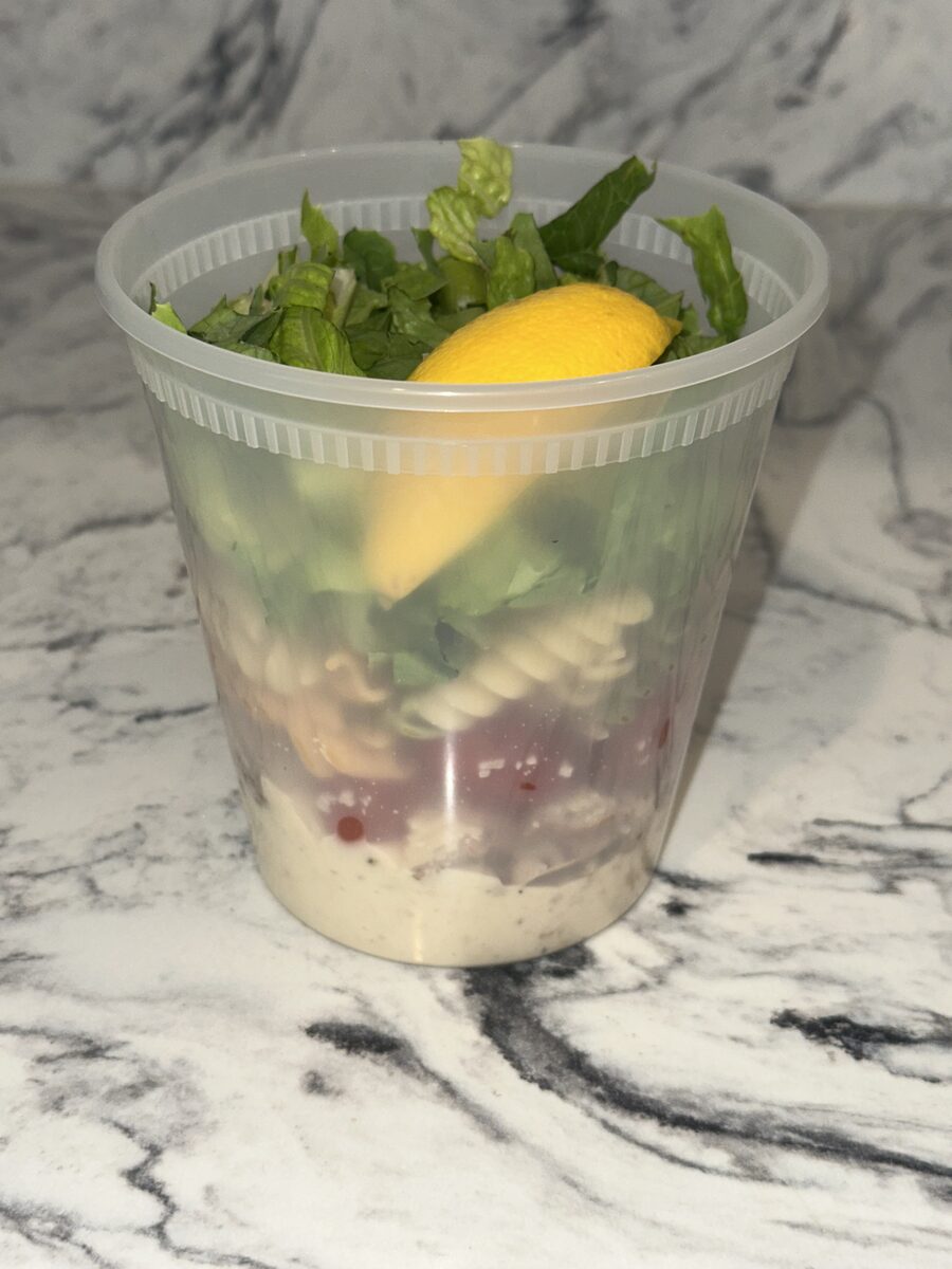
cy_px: 634
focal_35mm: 48
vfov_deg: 39.7
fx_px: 1760
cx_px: 476
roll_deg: -1.6
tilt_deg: -30.6
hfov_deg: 30.3
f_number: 1.78
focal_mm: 6.86
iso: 40
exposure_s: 1/56
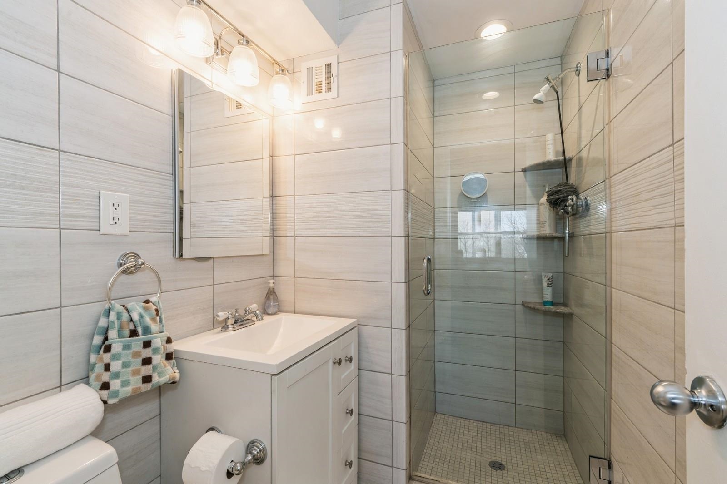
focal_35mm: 16
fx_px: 323
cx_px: 364
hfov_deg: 96.7
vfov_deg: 73.7
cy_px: 242
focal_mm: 16
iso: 100
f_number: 11
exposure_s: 1/4
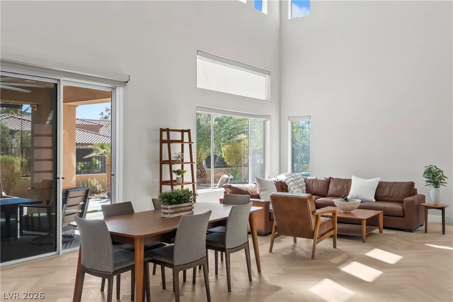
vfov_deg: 40.0
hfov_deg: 57.2
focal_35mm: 33
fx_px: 415
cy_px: 151
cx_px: 226
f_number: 8
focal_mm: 22
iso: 400
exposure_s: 1/8
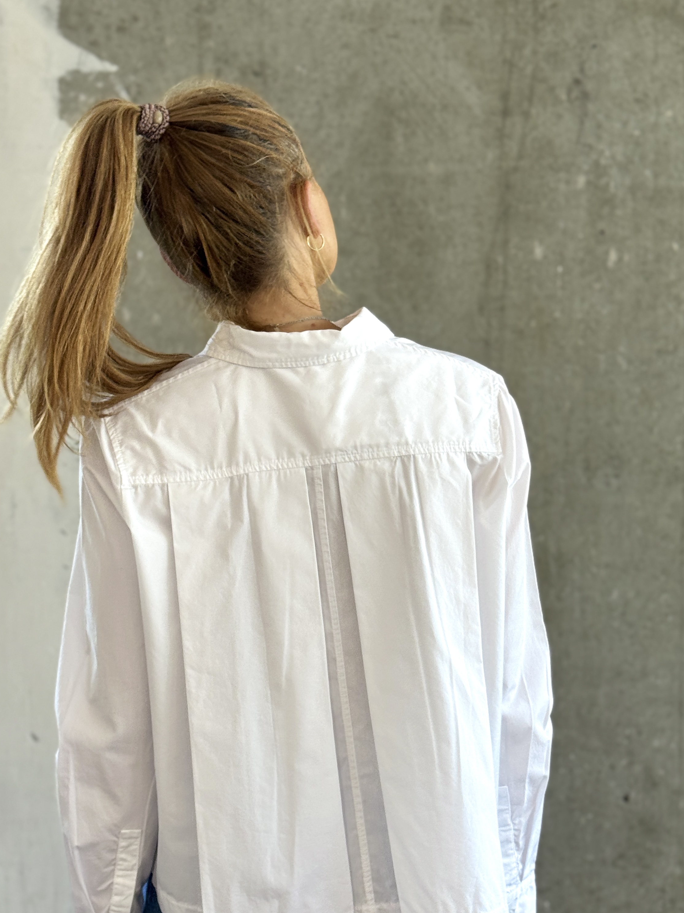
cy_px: 539
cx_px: 318
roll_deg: -0.2
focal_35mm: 63
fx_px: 1660
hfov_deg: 23.3
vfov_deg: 30.7
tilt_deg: -4.3
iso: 50
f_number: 1.78
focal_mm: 6.76
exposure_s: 1/100
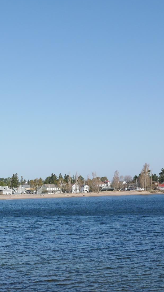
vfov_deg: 33.0
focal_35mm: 63
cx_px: 13
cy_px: 201
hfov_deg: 18.8
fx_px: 487
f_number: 8
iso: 200
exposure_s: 1/400
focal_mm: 14
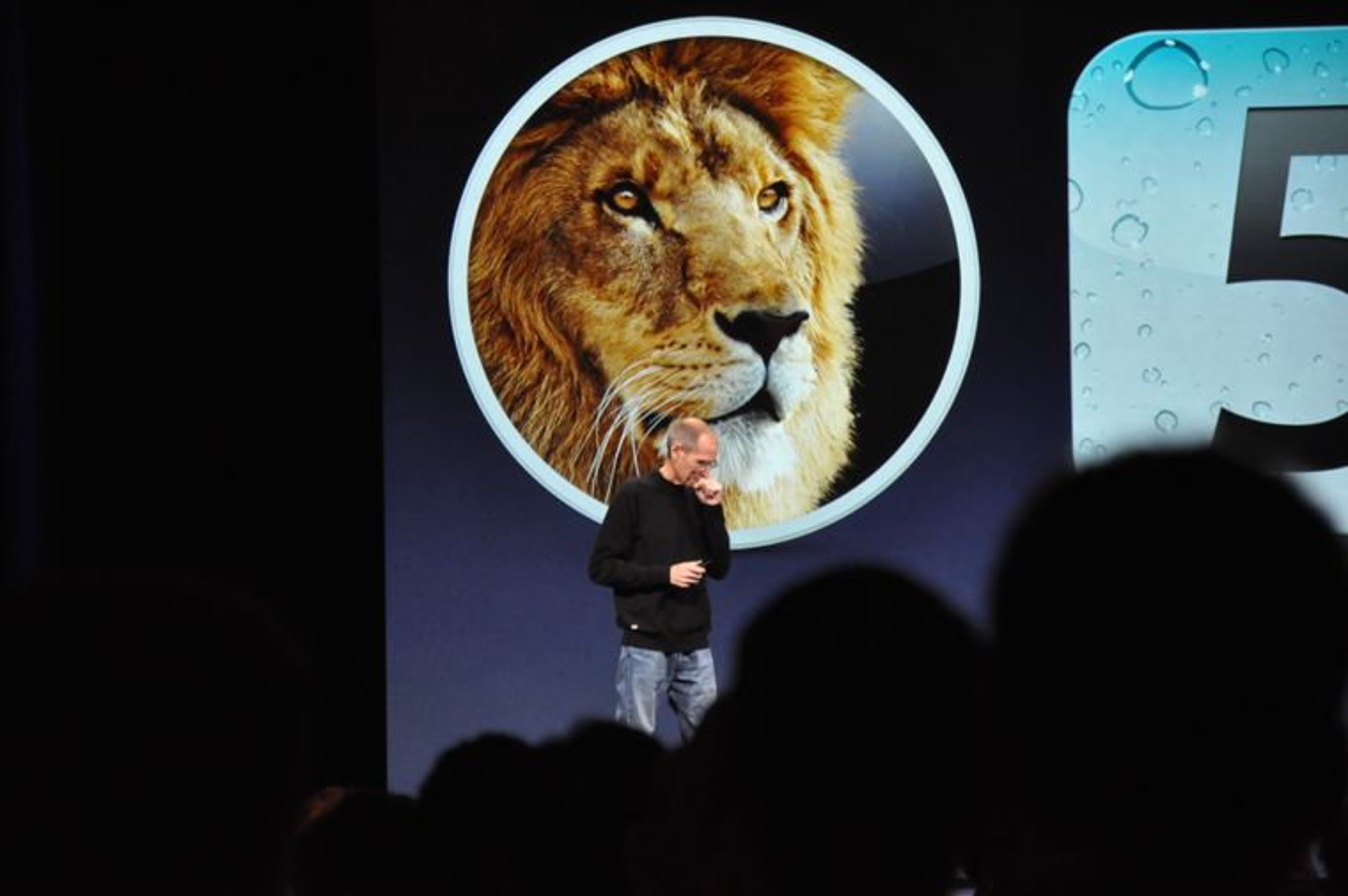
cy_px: 448
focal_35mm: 158
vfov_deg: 8.7
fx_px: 5891
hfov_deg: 13.1
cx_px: 674
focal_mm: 105
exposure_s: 1/50
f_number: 5.6
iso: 1600
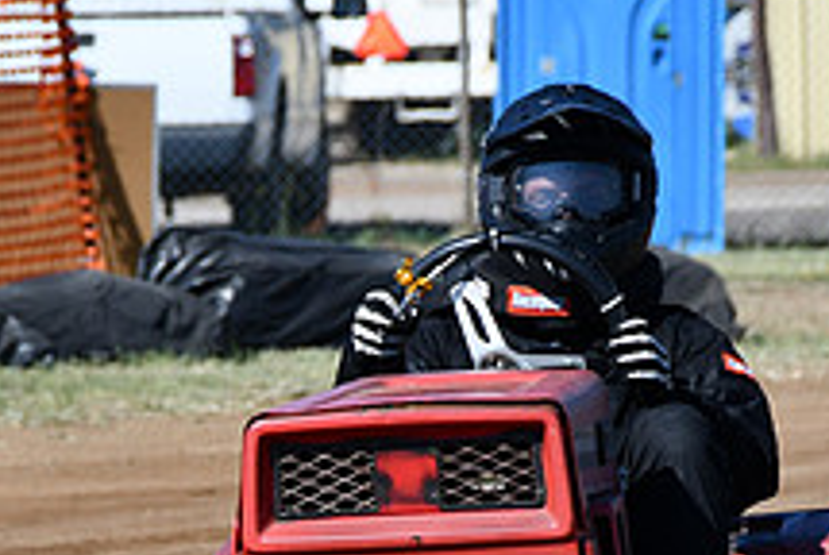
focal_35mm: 747
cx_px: 370
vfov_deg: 1.8
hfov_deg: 2.8
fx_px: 17225
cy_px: 565
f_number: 8
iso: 180
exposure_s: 1/500
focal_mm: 185
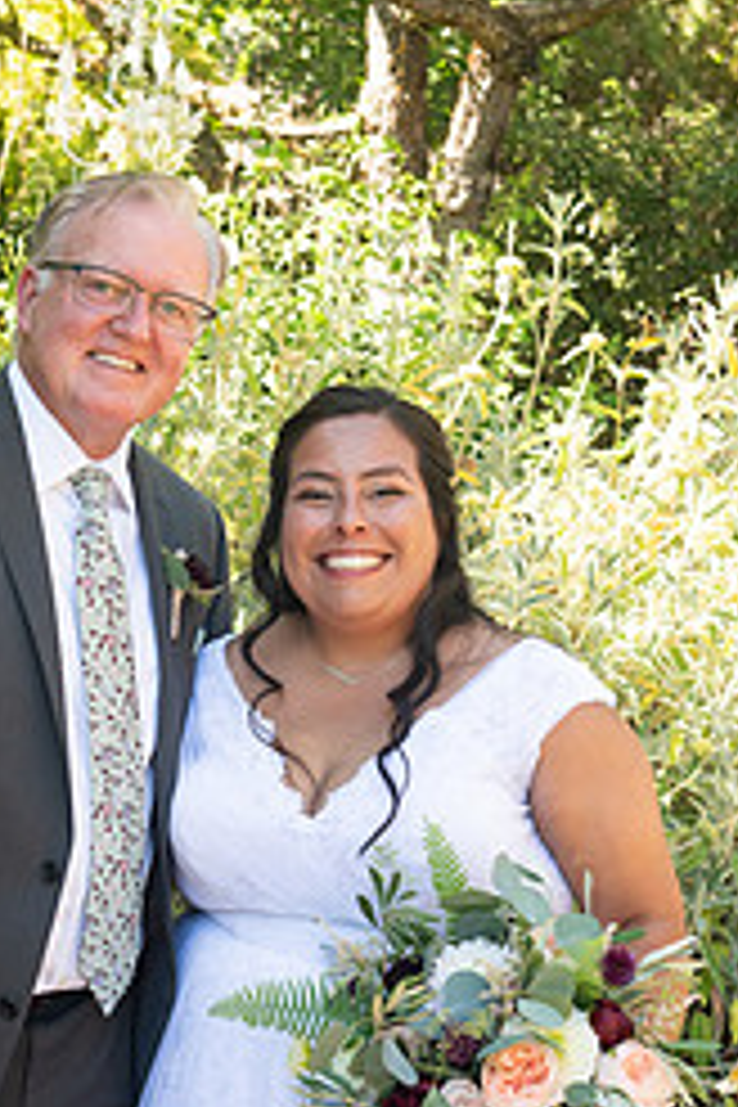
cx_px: 189
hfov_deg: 14.3
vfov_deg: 21.4
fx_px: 2921
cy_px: 702
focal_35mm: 95
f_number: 4.5
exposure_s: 1/320
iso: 640
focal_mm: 52
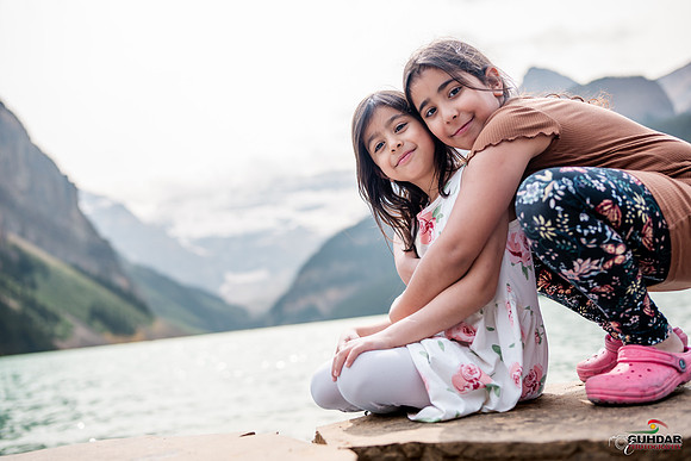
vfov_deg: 37.9
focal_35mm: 35
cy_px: 230
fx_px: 672
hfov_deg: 54.4
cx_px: 346
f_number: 2
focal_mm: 35
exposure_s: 1/4000
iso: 200
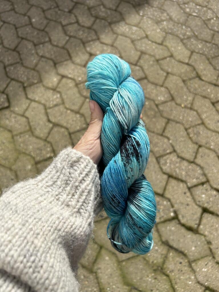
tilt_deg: -69.8
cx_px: 110
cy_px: 146
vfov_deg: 67.3
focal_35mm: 26
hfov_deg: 53.1
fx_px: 219
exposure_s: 1/5587
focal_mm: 5.7
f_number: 1.5
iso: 50
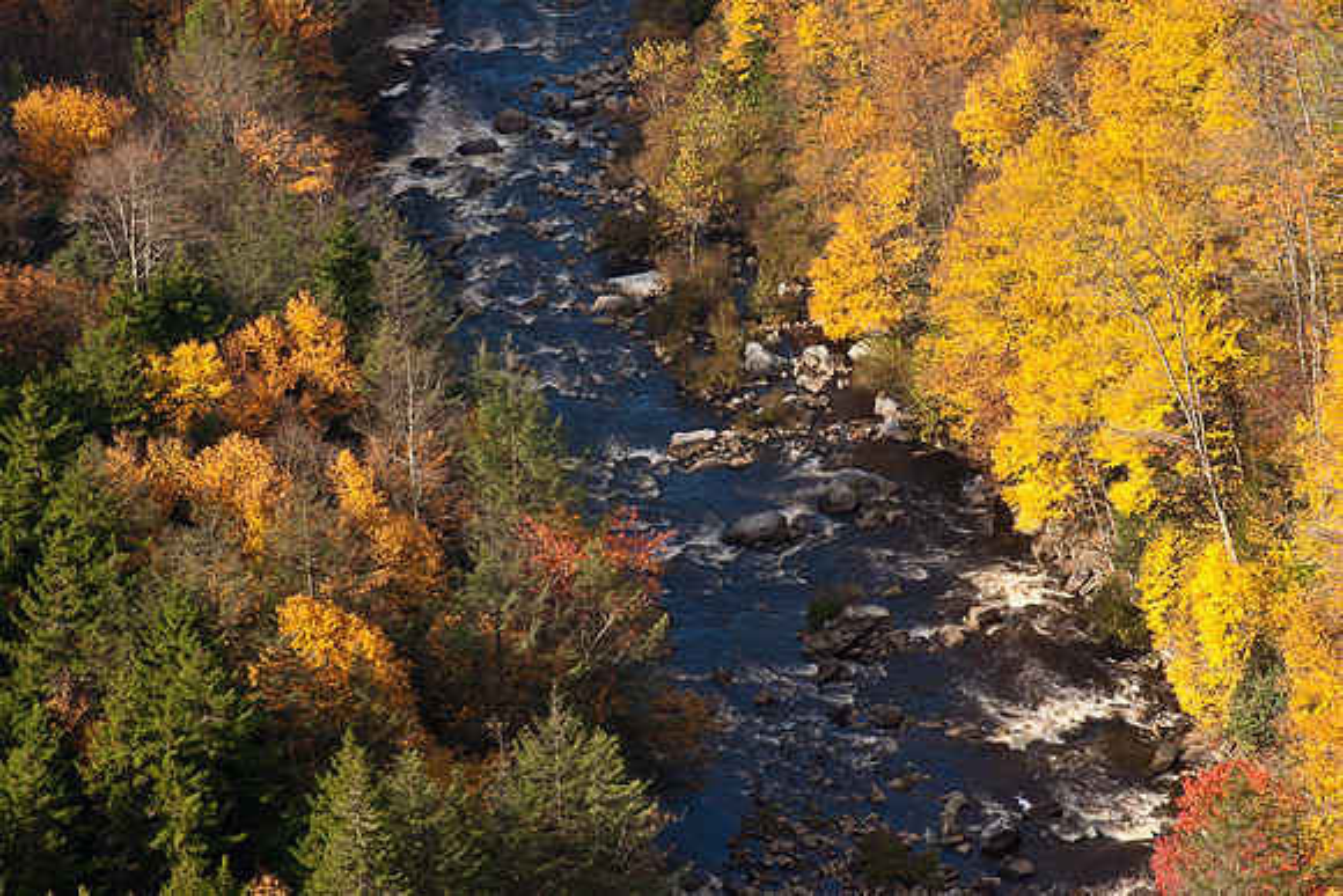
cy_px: 448
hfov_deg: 12.8
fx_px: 5970
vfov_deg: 8.6
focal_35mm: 160
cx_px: 672
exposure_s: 1/8
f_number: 32
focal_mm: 160
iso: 100
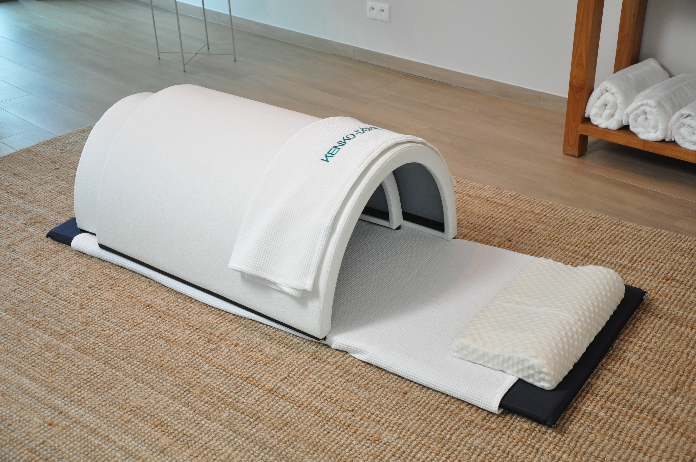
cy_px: 231
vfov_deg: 29.8
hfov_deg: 43.7
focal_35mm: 45
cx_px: 348
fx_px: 869
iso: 1100
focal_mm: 30
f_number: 4.2
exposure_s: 1/100
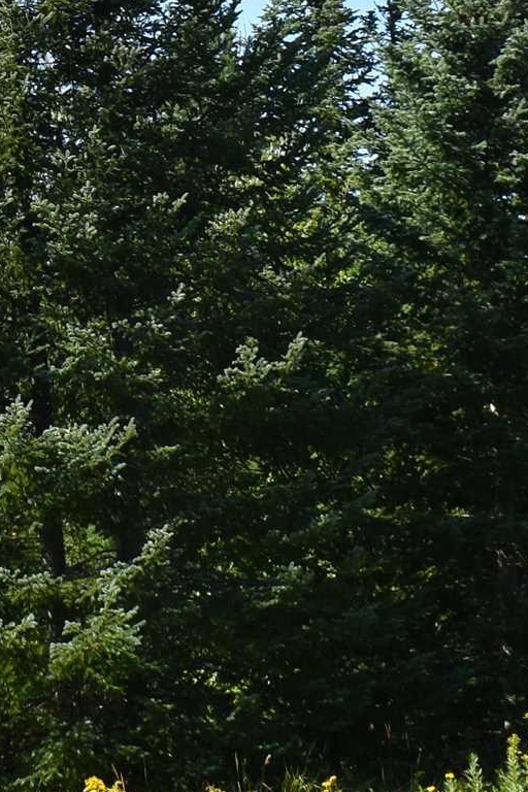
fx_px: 3300
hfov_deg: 9.0
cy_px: 113
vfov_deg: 13.6
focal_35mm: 150
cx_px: -153
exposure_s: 1/250
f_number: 8
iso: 125
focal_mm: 25
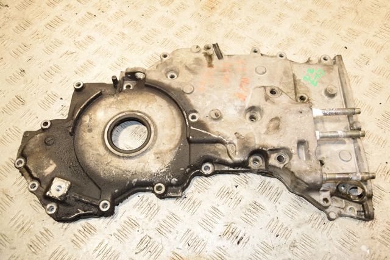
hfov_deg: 53.2
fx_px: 390
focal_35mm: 36
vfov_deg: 36.8
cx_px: 195
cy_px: 130
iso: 800
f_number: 5.6
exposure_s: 1/200
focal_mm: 24
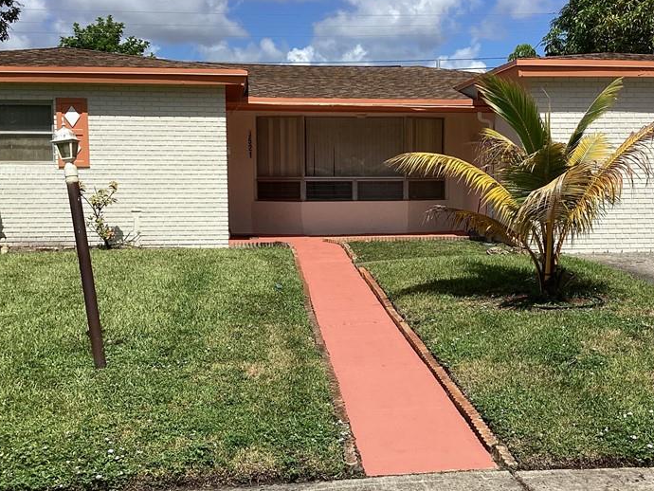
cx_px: 365
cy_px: 264
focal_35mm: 46
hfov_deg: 41.2
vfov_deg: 31.5
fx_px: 869
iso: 25
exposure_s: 1/1942
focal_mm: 3.3
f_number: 2.4
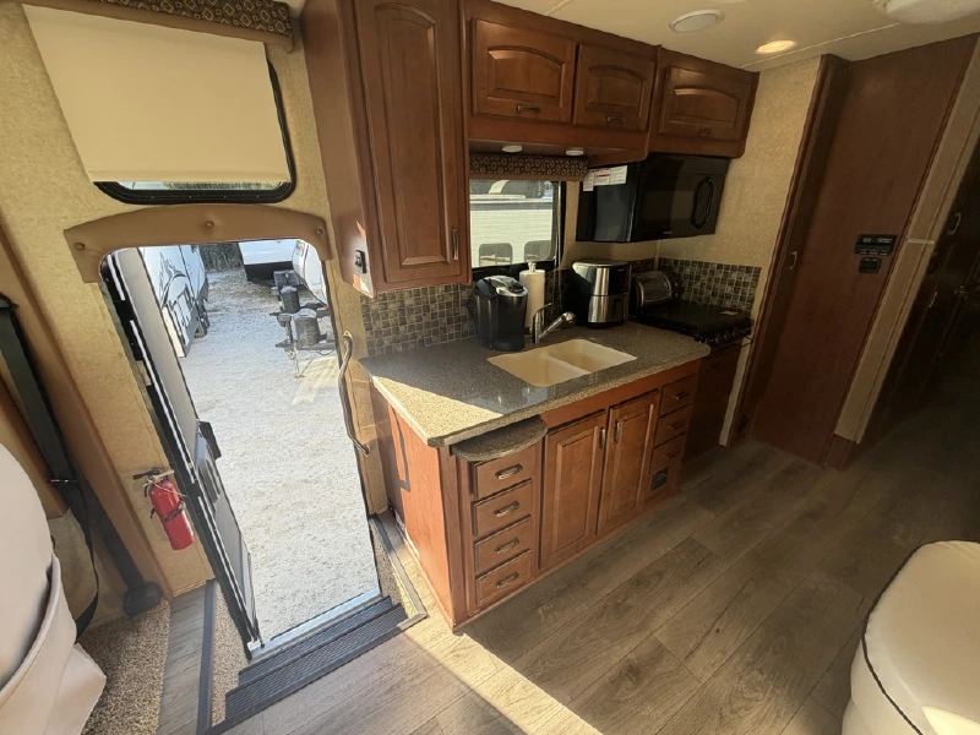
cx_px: 490
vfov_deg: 85.7
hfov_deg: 102.1
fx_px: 396
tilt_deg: -18.6
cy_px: 368
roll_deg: +1.1
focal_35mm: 14
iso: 80
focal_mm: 2.22
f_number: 2.2
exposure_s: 1/121
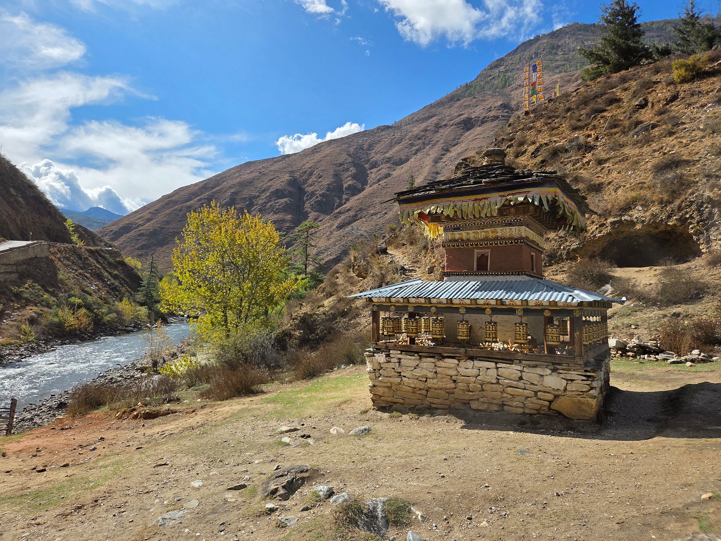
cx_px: 360
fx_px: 479
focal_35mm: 23
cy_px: 270
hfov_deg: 73.9
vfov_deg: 58.9
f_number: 1.8
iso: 80
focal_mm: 5.4
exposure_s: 1/7328
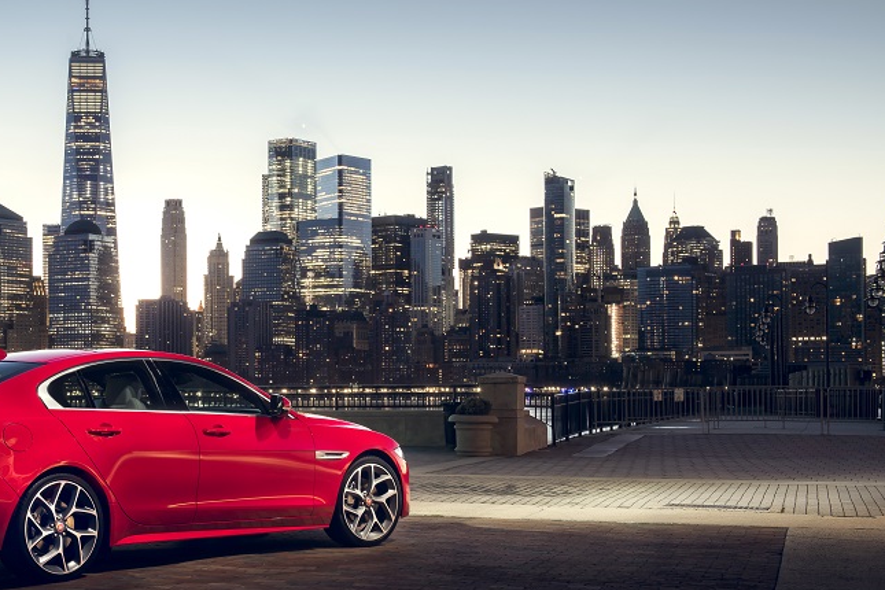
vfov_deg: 21.8
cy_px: 380
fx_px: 1524
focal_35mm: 62
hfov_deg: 31.8
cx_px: 228
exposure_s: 8
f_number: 11
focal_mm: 40
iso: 400
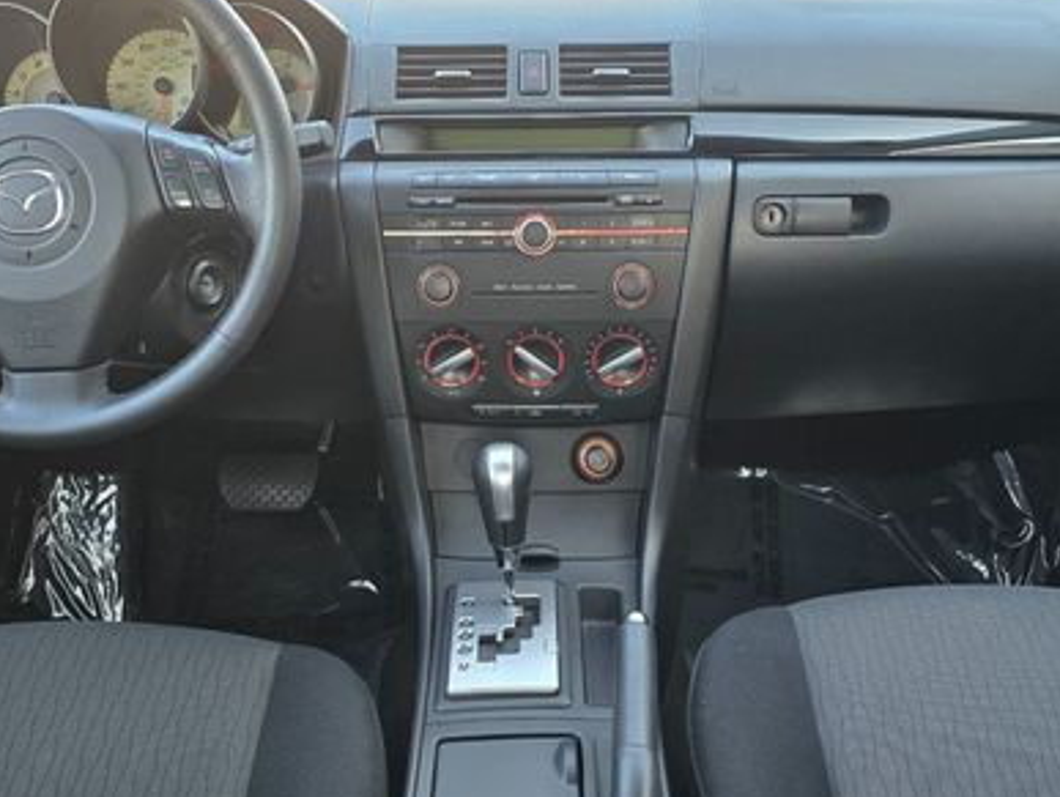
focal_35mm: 38
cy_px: 397
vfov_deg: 37.8
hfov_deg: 48.9
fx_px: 1165
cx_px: 515
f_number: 1.7
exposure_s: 1/120
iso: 160
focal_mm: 6.3
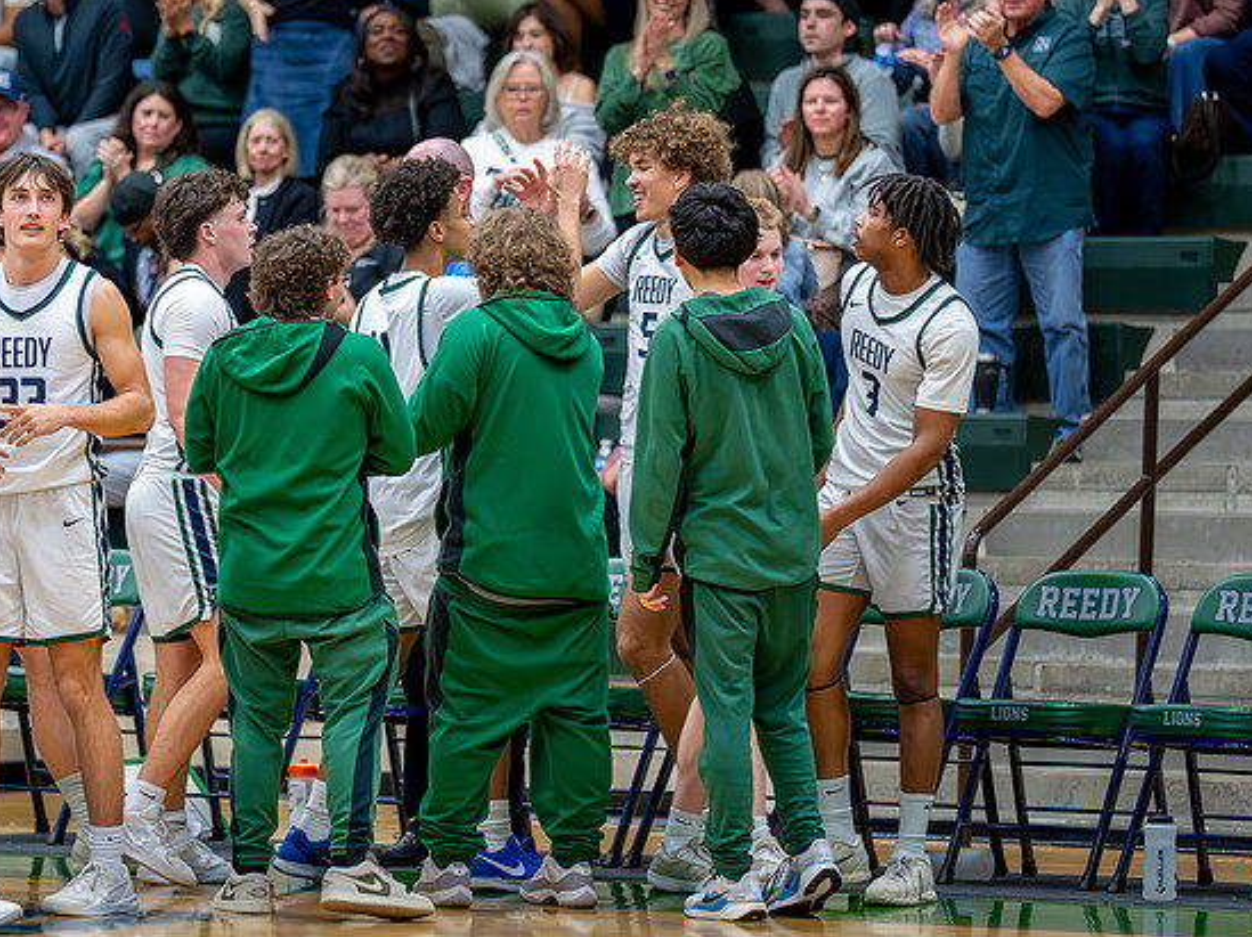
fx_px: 8783
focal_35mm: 243
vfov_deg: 6.1
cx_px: 506
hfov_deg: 8.2
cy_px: 408
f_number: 1.8
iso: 2500
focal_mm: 135
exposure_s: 1/1000
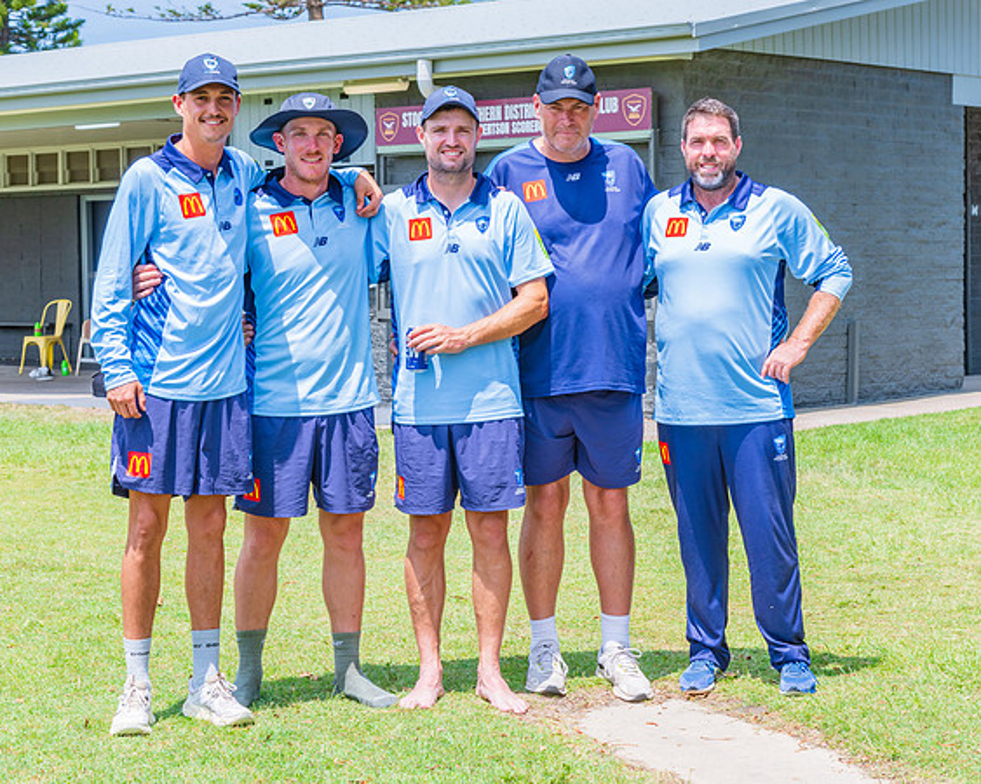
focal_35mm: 77
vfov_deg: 19.9
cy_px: 372
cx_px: 518
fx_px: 2232
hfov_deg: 24.8
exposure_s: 1/320
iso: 200
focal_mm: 62
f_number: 8
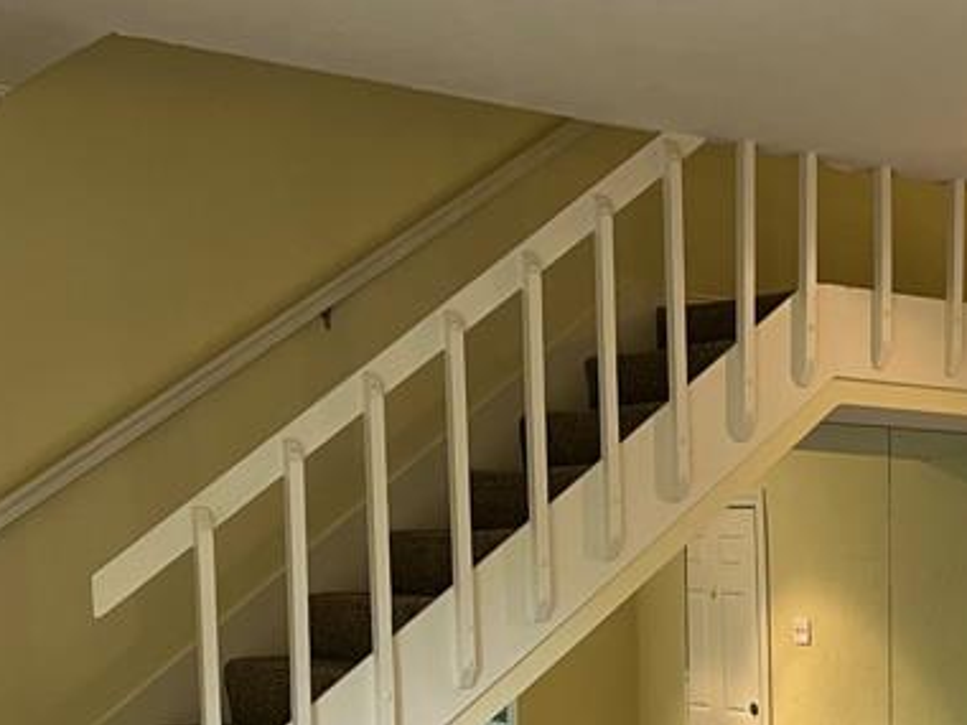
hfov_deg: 26.3
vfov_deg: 20.0
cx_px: 962
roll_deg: +0.5
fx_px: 1955
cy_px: 809
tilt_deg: -7.0
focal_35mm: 70
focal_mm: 5.7
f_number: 1.5
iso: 100
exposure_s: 1/60
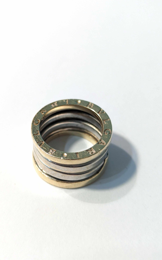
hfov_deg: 25.3
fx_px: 360
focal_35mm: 51
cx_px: 74
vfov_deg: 39.6
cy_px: 130
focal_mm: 6.81
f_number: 1.85
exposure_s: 1/99.9
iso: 250
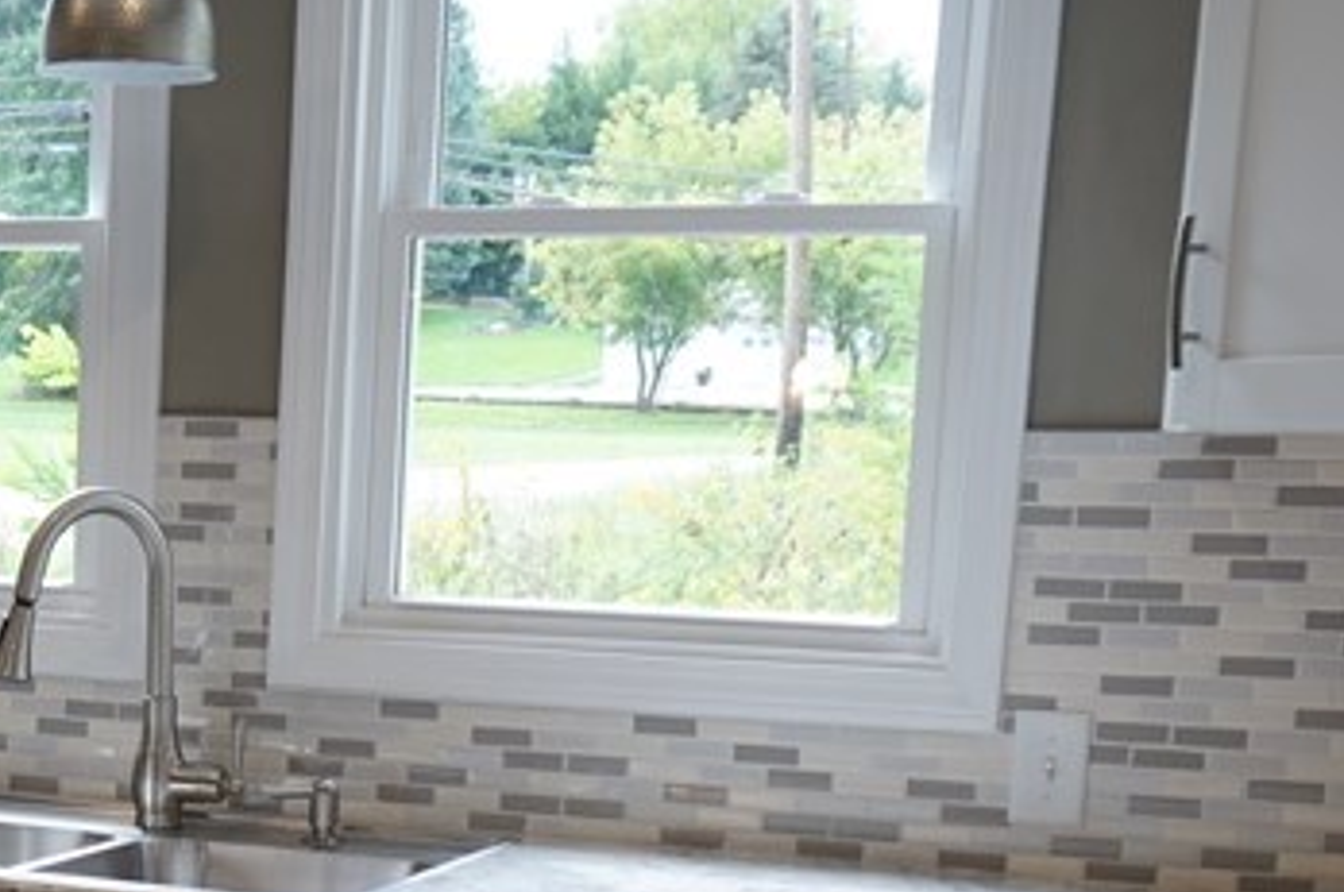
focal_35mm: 75
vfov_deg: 17.6
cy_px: 927
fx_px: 2796
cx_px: -70
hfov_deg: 25.4
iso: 125
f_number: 4
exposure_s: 1/60
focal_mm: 16
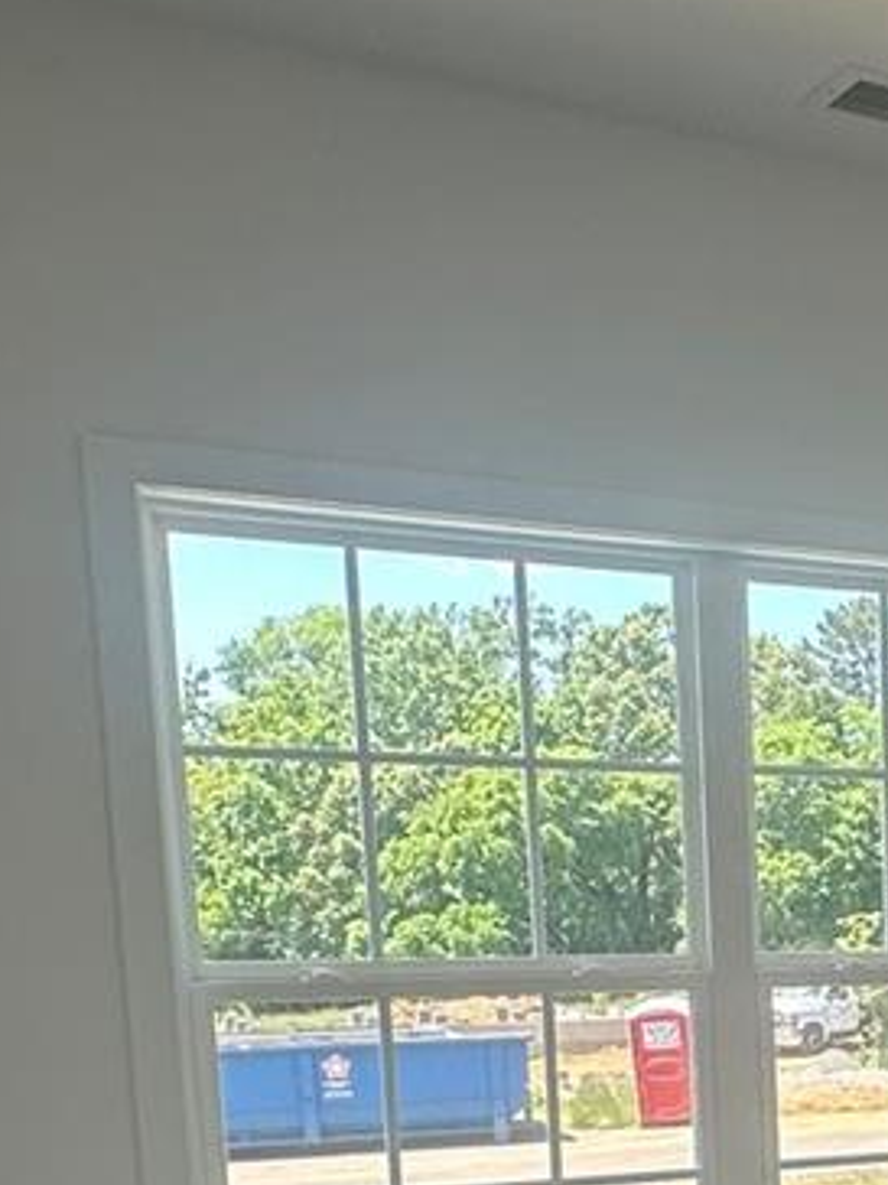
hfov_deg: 21.2
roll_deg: -2.6
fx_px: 2018
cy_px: 1201
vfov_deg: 30.3
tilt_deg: -10.0
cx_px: 1301
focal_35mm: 59
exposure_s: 1/122
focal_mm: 2.22
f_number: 2.2
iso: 40
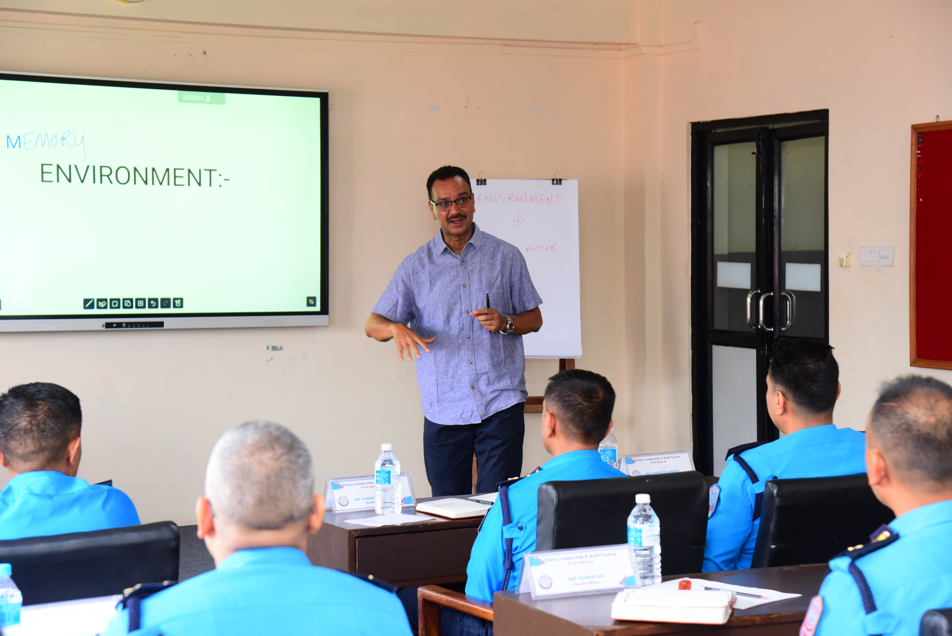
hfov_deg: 27.7
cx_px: 480
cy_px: 305
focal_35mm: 73
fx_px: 1931
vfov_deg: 18.7
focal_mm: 70
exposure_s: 1/125
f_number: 5.6
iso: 2500
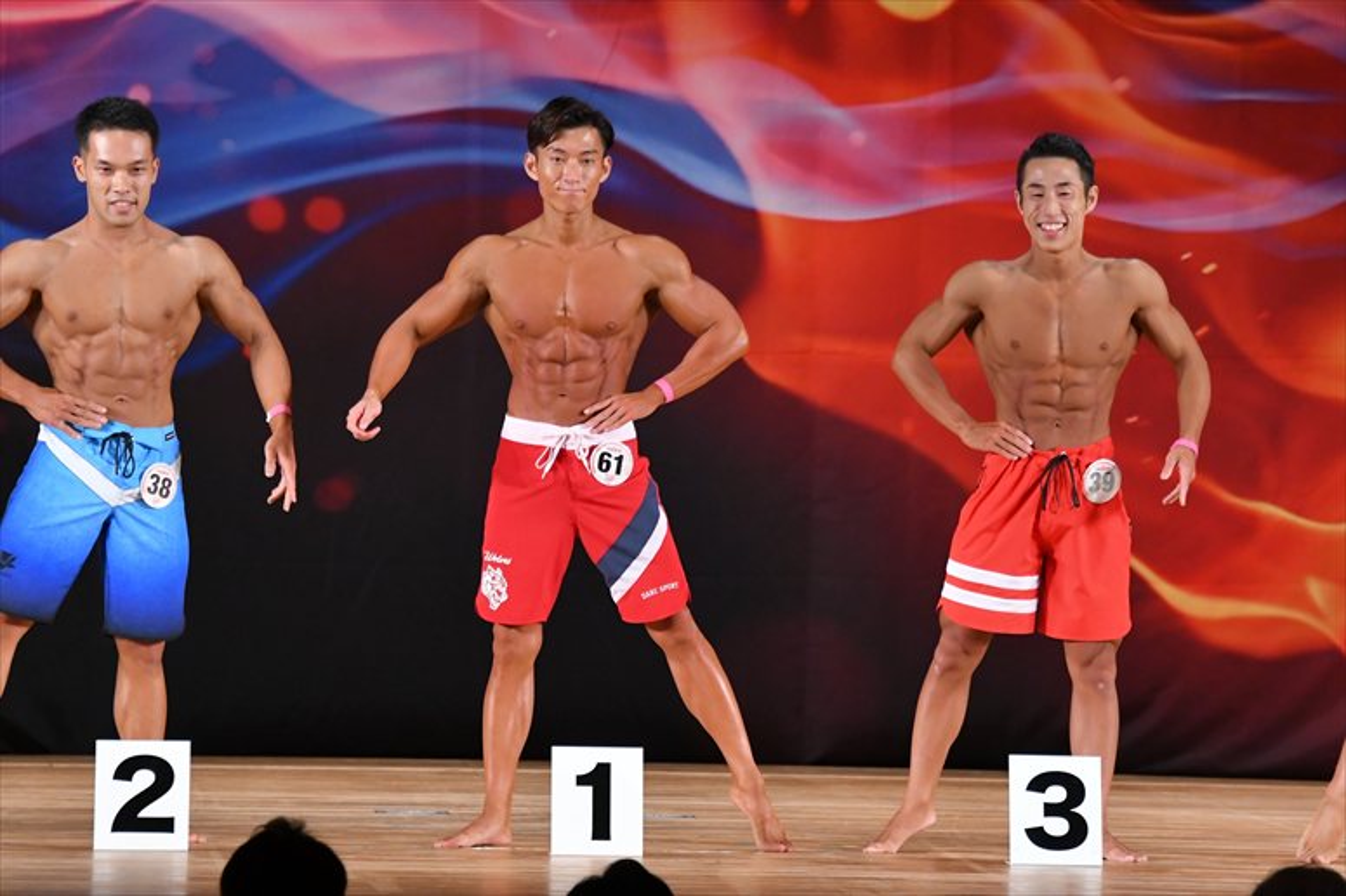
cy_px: 448
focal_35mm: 240
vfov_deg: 5.7
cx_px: 673
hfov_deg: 8.6
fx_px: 8969
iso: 3200
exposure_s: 1/400
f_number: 5.6
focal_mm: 160
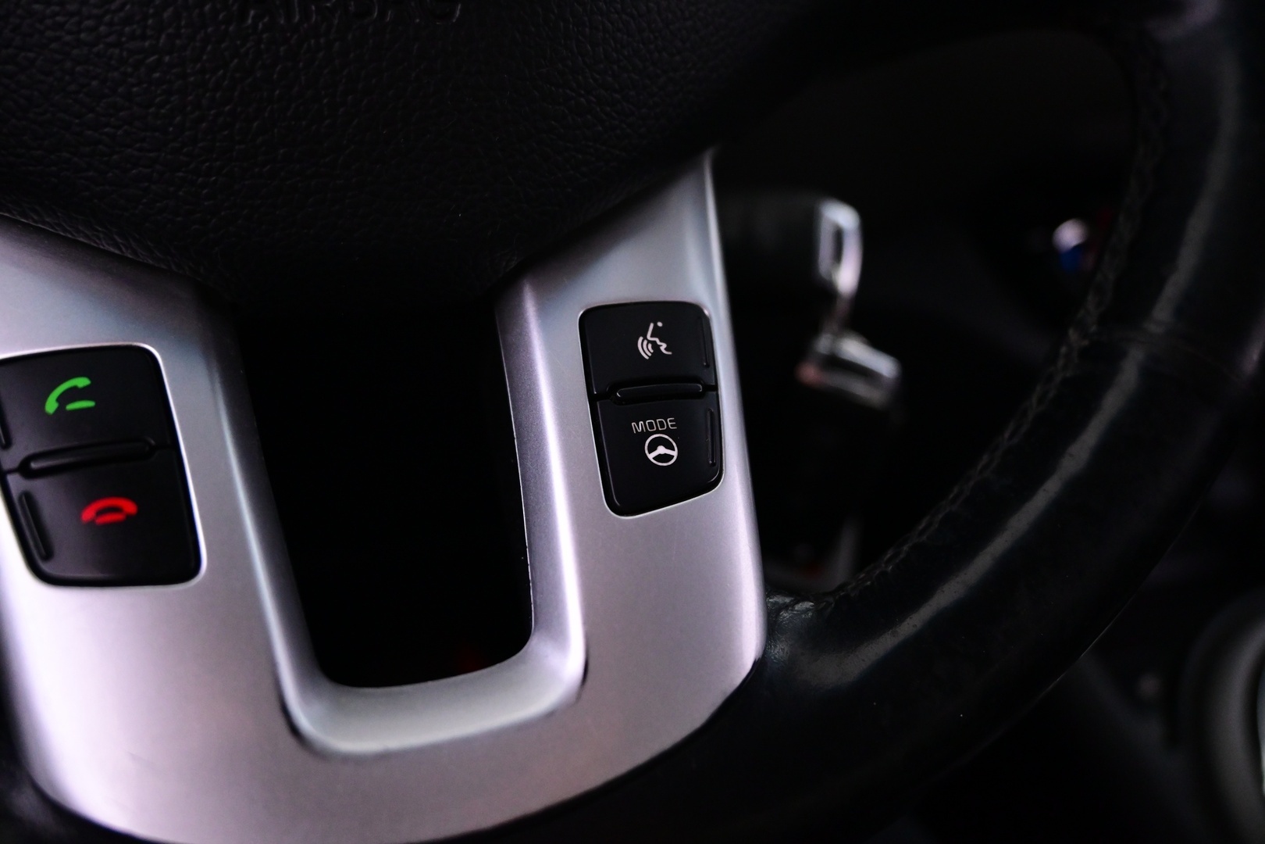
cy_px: 422
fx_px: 1054
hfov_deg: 61.9
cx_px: 632
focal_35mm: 30
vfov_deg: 43.6
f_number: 3.8
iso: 2500
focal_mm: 20
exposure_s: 1/30
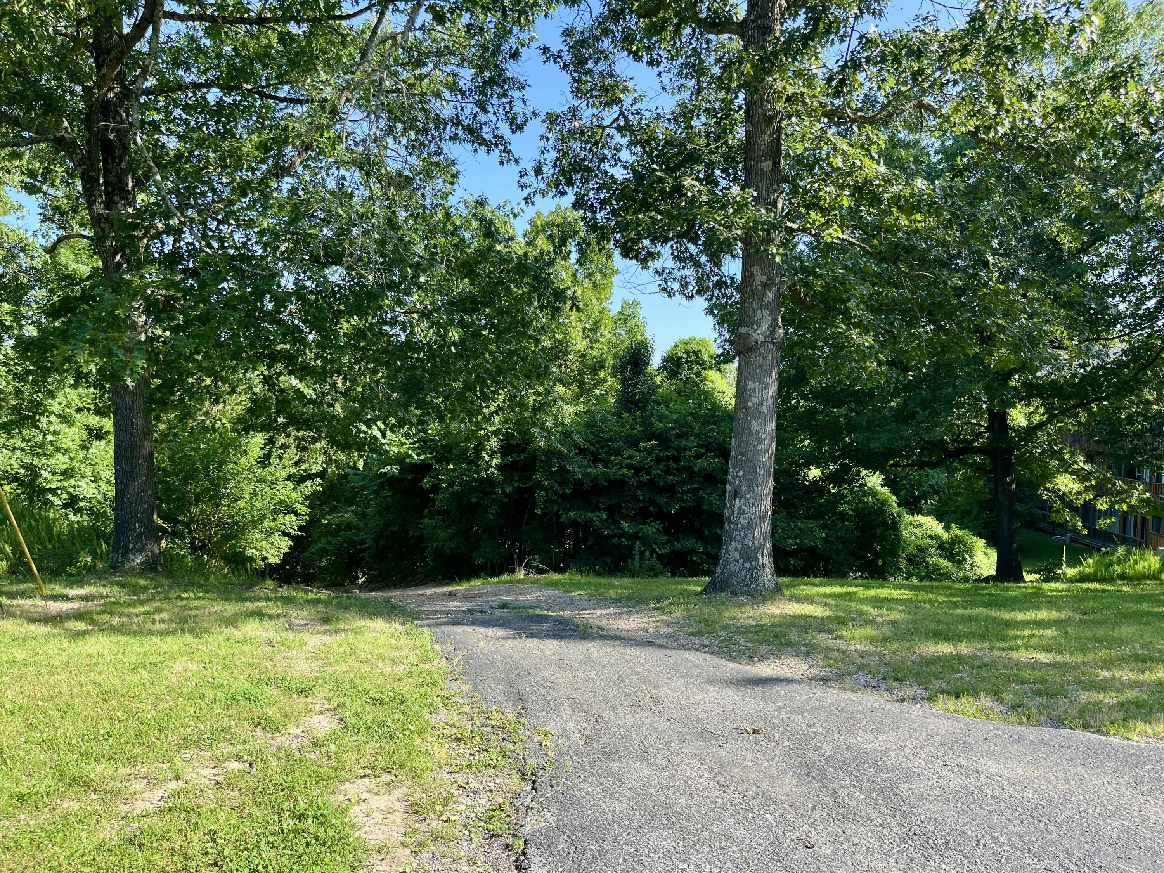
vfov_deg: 53.1
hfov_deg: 67.3
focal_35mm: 26
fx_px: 874
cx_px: 582
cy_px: 436
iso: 50
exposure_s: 1/718
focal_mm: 5.1
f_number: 1.6
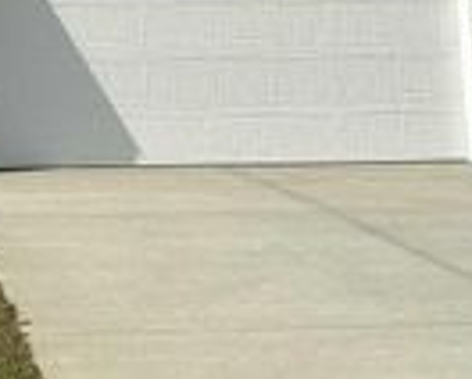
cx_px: -75
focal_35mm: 96
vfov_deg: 15.6
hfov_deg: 19.0
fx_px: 1343
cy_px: -55
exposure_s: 1/9434
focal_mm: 5.7
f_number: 1.5
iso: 50
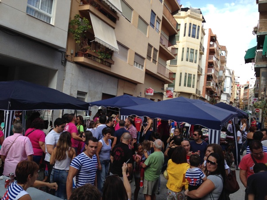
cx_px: 134
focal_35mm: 33
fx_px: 254
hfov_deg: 55.4
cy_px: 100
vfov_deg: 42.9
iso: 50
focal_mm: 4.12
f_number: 2.4
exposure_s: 1/630
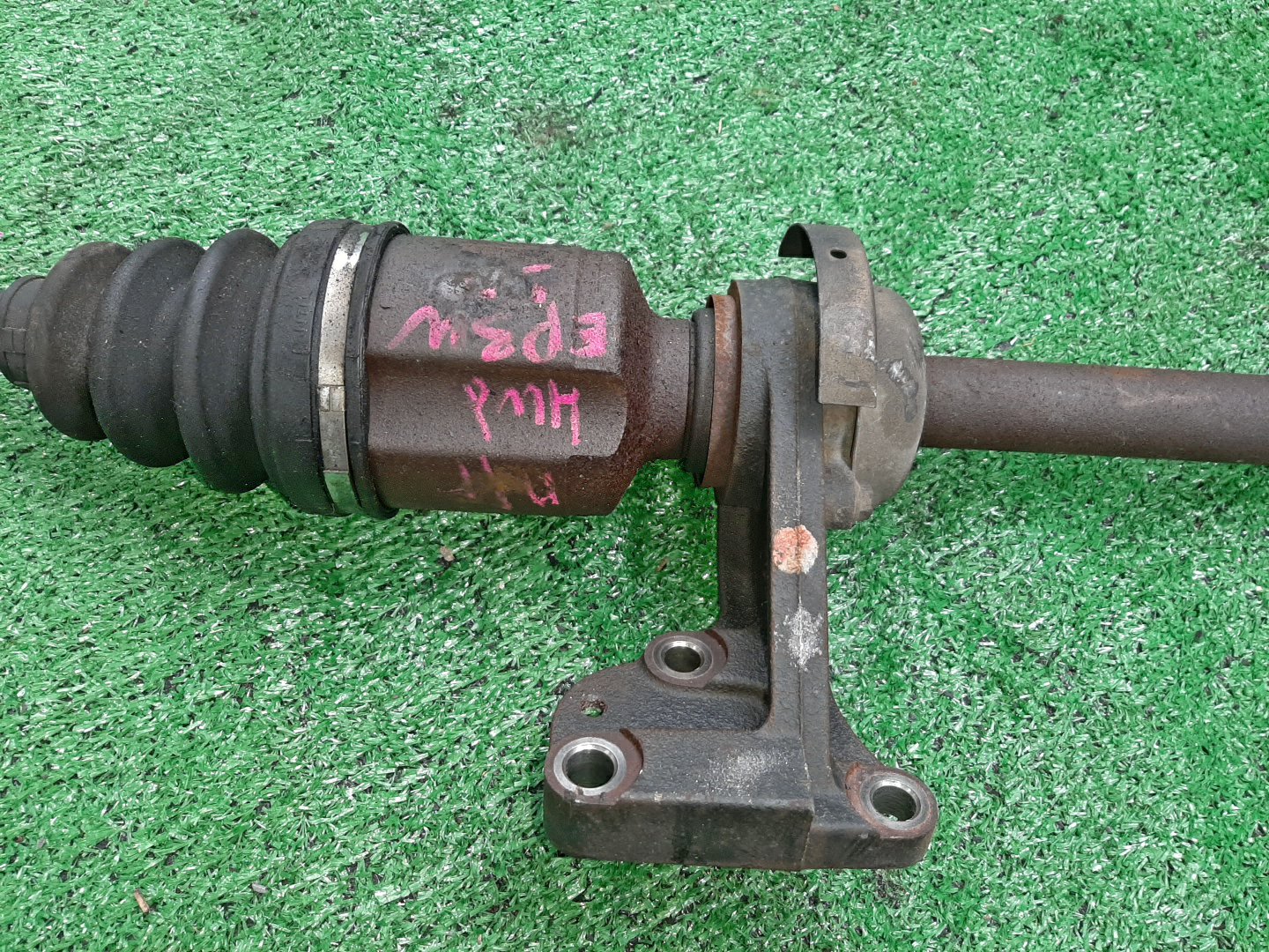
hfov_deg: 67.3
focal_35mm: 26
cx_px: 634
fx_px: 953
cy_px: 476
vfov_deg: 53.1
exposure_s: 1/50
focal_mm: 3.93
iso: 137
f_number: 1.7
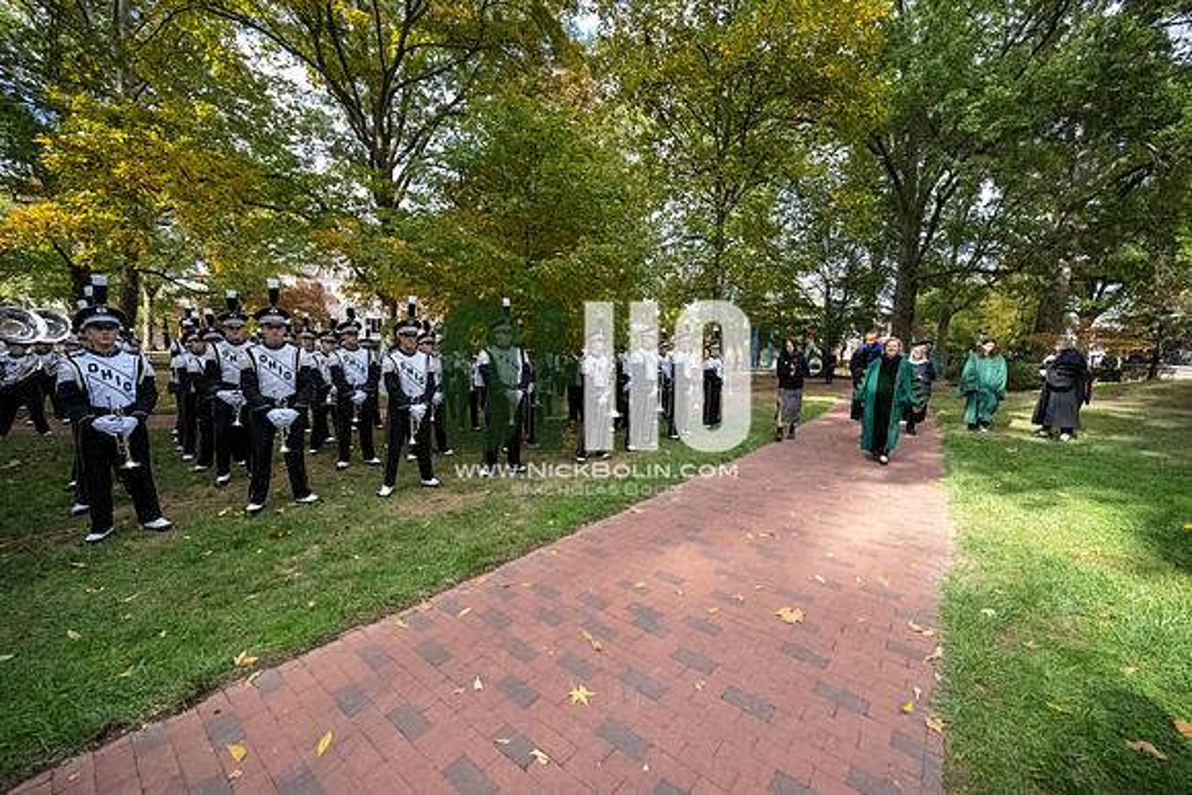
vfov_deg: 81.2
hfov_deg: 104.2
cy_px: 398
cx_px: 596
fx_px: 464
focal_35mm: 14
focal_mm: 14
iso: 6400
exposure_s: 1/8000
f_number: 4
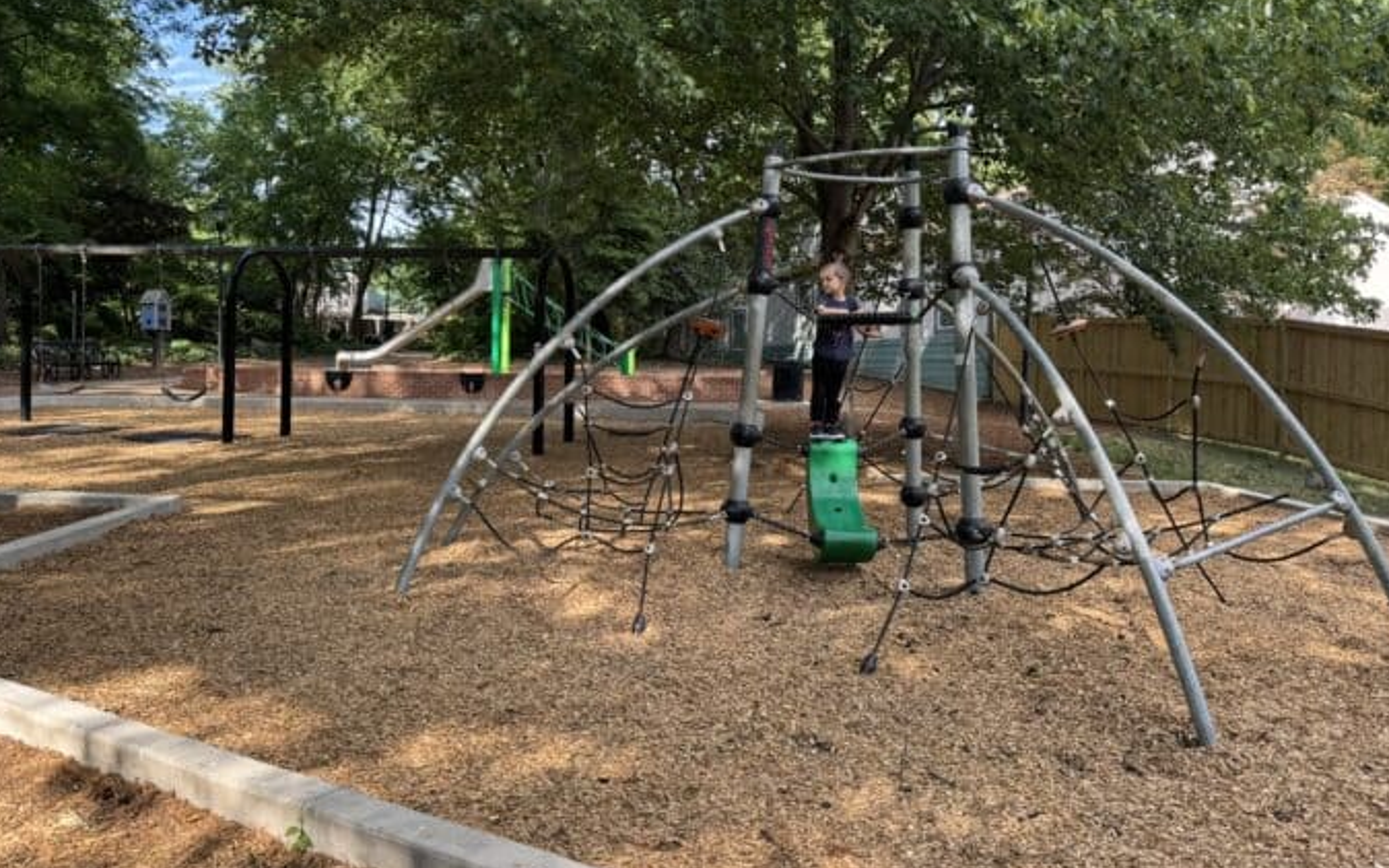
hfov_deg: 64.6
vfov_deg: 43.1
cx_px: 680
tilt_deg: -1.5
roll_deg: -0.6
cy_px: 381
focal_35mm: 29
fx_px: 1098
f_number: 1.78
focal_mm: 6.76
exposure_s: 1/488
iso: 80
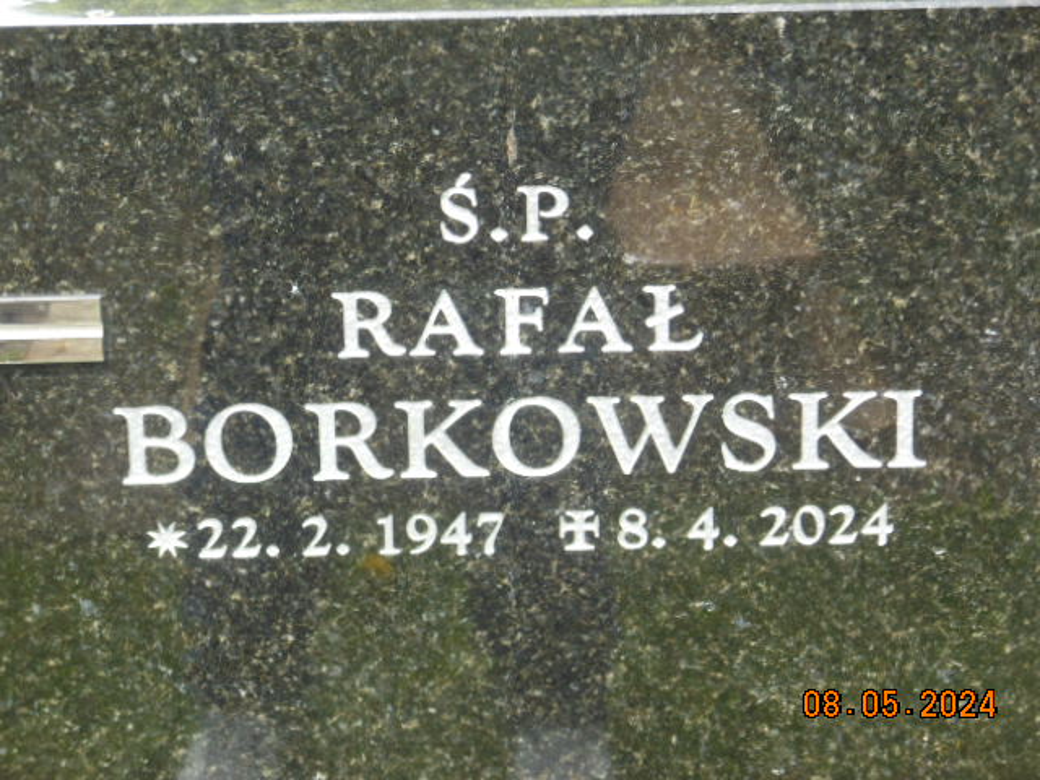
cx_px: 520
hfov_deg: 20.0
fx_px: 2944
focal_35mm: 98
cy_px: 390
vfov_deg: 15.1
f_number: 4.7
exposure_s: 1/160
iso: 125
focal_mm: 17.5
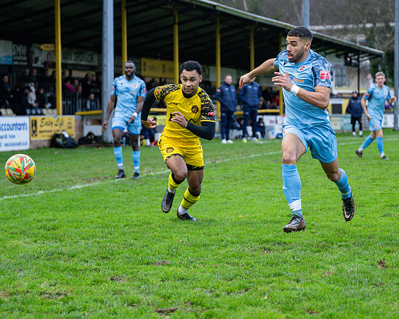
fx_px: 1512
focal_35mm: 128
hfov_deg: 15.0
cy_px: 167
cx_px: 253
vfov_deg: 12.0
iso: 2000
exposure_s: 1/2000
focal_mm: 70
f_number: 2.8
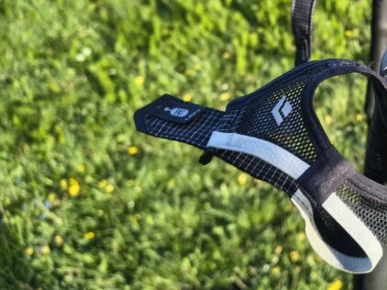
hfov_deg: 40.7
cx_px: 345
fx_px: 481
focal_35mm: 43
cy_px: 74
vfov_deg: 33.0
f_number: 1.8
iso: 100
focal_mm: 5.56
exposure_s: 1/301
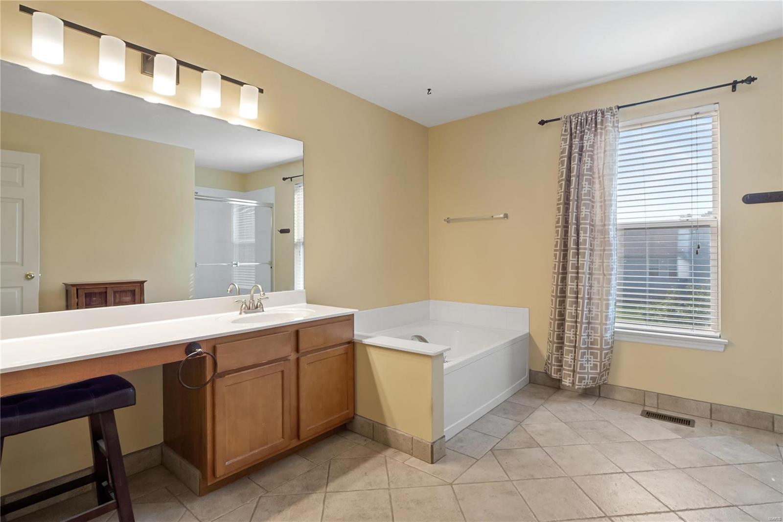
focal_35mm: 18
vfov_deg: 67.4
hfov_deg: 90.0
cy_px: 261
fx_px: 391
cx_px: 392
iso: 400
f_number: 10
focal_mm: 9
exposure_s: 1/6
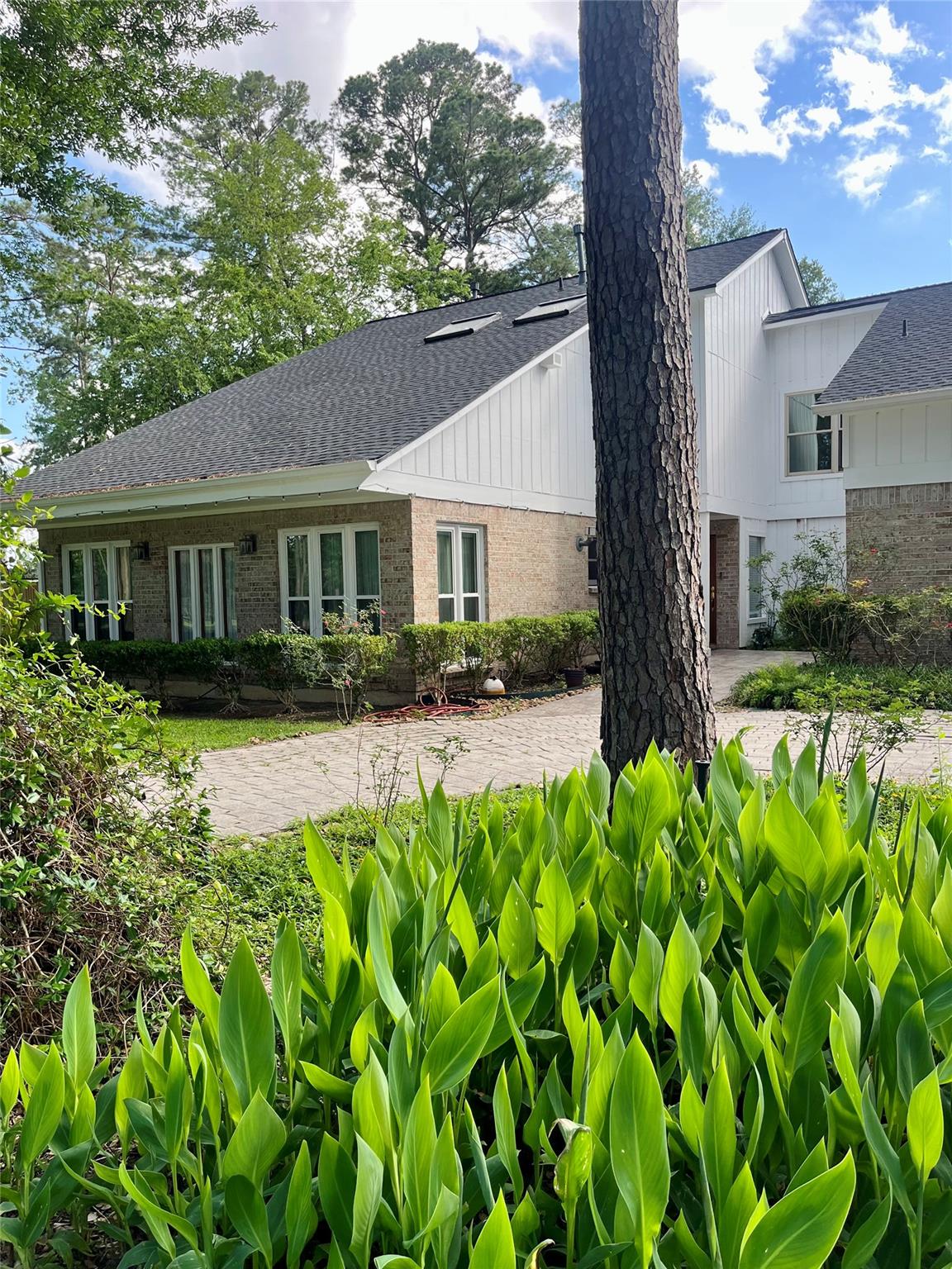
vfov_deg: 67.3
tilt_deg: -2.3
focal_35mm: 26
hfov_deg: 53.1
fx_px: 953
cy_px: 634
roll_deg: +1.3
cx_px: 476
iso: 50
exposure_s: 1/569
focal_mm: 5.1
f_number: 1.6
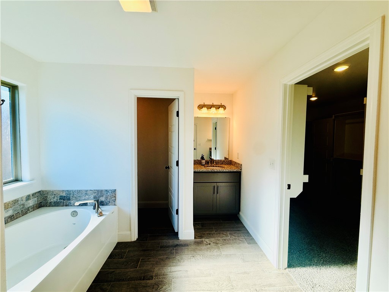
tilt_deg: -1.4
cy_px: 146
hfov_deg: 102.1
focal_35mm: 14
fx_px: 157
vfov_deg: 85.7
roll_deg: -0.9
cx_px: 194
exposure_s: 1/246
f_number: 2.2
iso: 50
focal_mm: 2.22
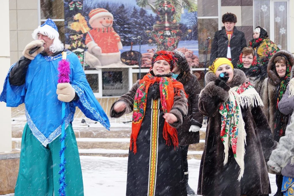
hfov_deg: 24.6
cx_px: 147
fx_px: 674
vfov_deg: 16.6
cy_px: 98
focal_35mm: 82
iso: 200
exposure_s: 1/100
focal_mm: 55
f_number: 4.5
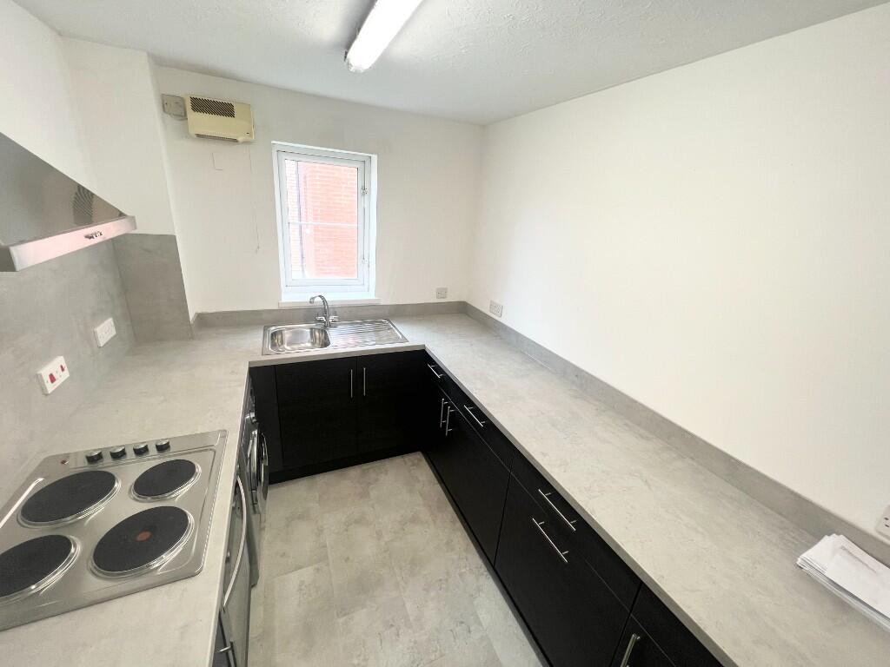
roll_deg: -5.4
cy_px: 334
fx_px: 334
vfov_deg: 89.9
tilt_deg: -20.2
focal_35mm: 13
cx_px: 445
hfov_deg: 106.2
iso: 50
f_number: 1.8
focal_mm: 1.57
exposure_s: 1/100
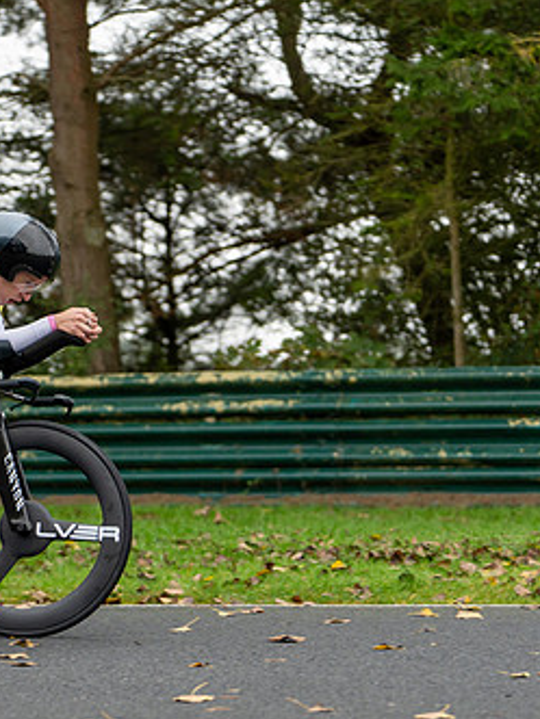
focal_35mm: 158
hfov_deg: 9.4
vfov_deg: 12.5
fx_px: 3286
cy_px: 419
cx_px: 47
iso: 640
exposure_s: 1/1250
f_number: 2.8
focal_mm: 82
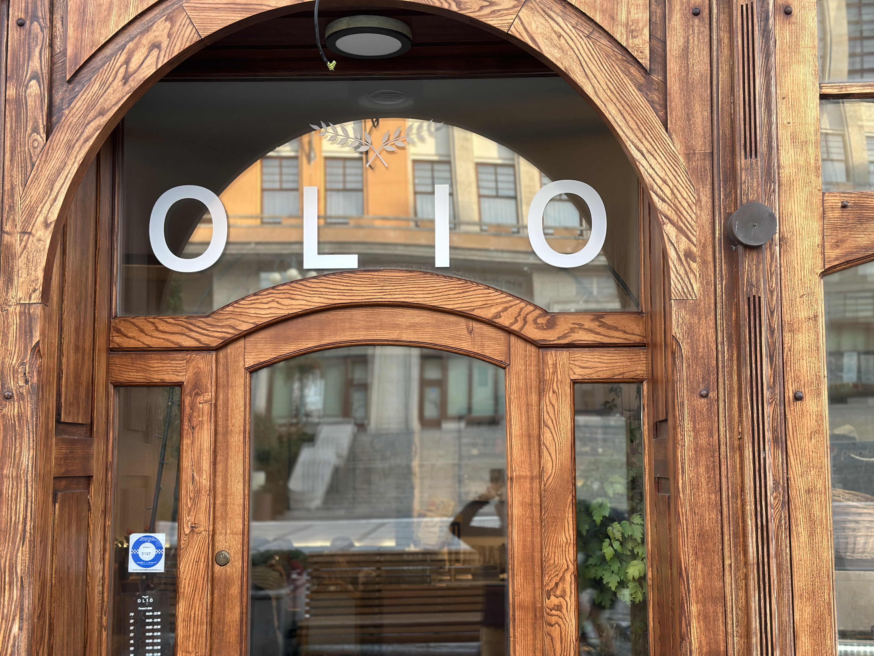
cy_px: 328
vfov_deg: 30.3
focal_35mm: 48
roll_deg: +0.4
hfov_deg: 39.7
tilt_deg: +5.8
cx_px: 437
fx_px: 1212
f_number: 1.78
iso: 125
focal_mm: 6.86
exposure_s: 1/106
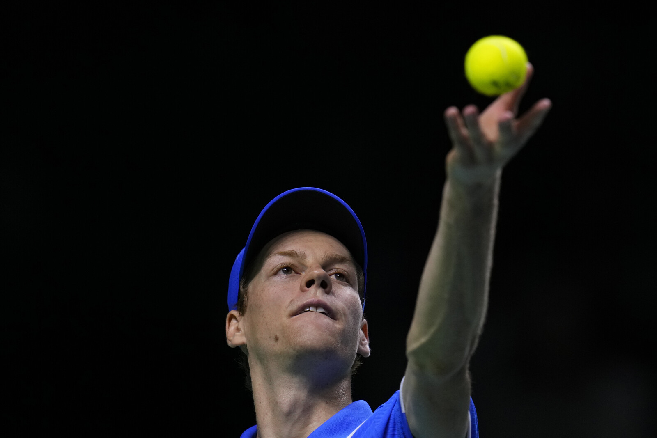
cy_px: 219
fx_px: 7300
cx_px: 328
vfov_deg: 3.4
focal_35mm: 400
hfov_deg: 5.2
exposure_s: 1/2000
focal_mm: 400
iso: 2500
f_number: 2.8
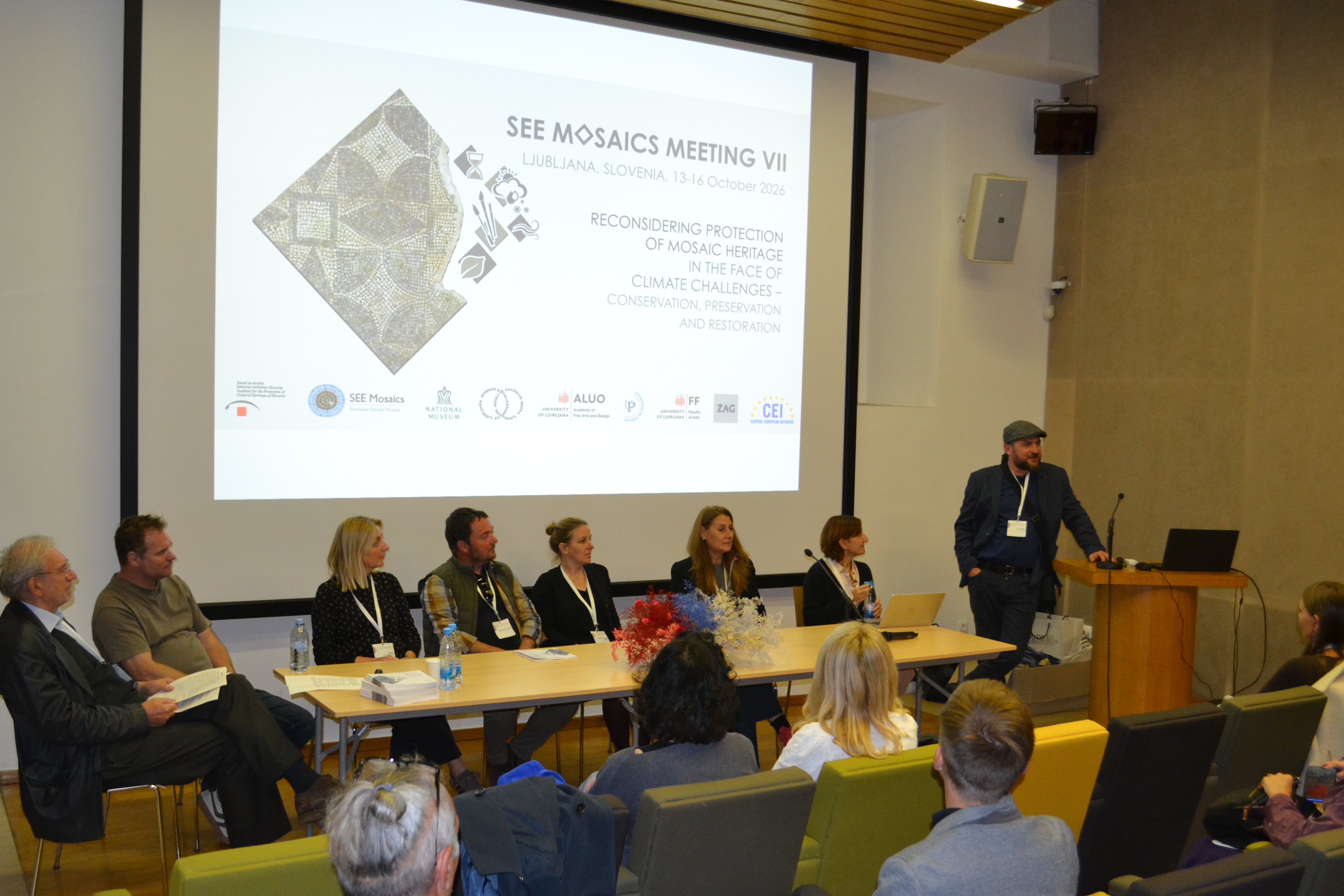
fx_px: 1306
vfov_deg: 37.8
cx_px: 638
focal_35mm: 35
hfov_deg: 54.4
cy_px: 472
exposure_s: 1/60
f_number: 3.8
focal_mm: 22
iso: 1250
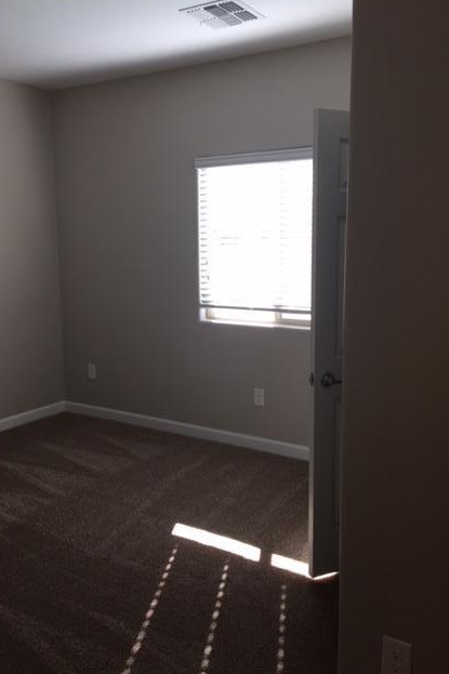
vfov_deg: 60.3
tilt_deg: -6.7
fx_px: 580
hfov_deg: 42.3
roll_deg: +1.4
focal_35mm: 31
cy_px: 333
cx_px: 228
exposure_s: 1/60
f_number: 2.2
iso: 32
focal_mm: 4.15
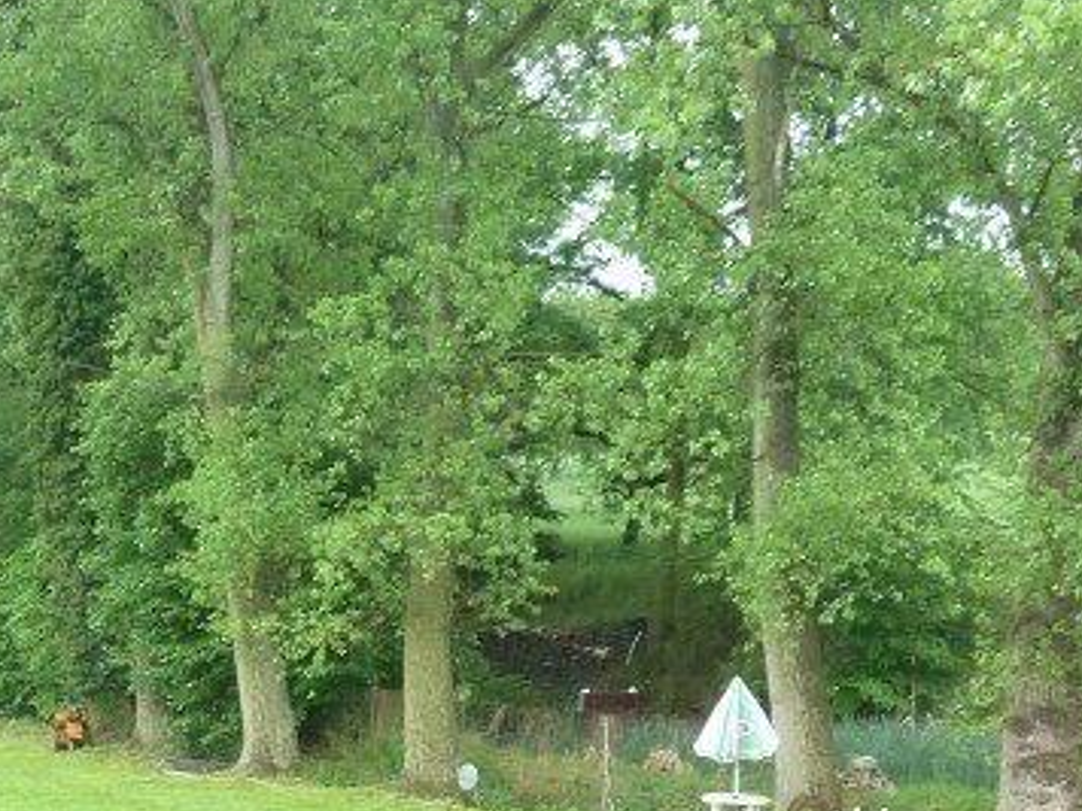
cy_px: 1081
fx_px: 2251
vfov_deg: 18.8
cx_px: 24
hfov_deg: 25.8
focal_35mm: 72
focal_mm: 4.1
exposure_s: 1/30
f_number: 3.3
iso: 200
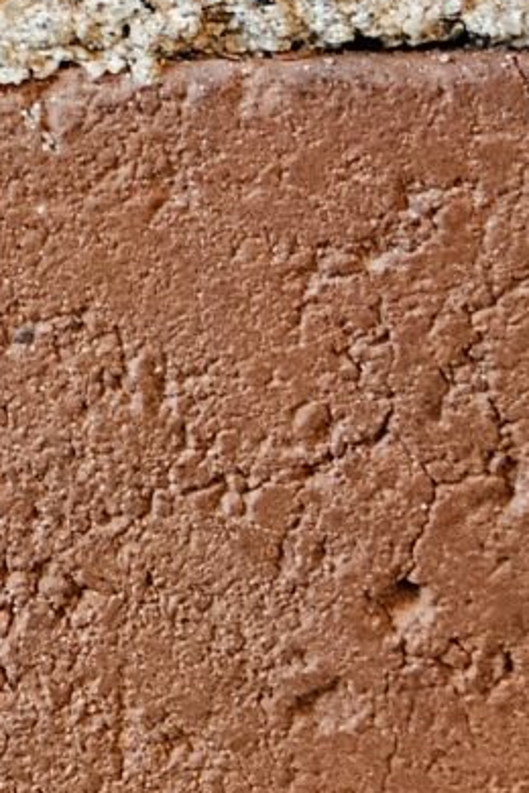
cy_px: -258
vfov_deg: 12.6
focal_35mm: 157
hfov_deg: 7.6
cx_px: -1093
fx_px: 3460
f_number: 1.8
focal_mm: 5.4
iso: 640
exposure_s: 1/60
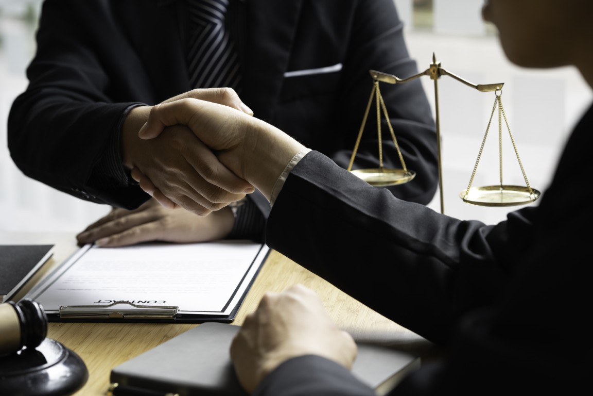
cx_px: 296
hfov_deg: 23.9
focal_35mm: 85
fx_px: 1400
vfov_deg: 16.1
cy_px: 198
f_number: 4
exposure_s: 1/100
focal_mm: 85
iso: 250
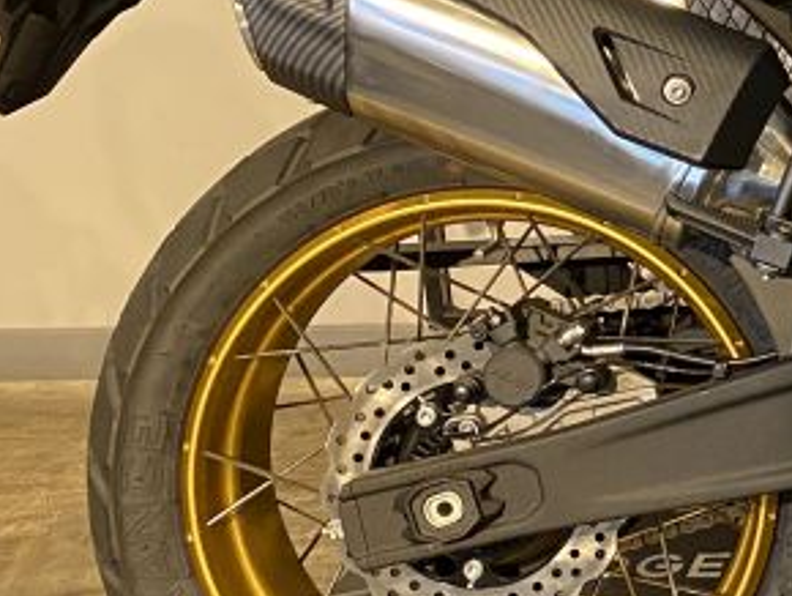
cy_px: 26
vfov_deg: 15.4
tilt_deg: -16.1
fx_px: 2175
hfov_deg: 17.4
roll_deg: +0.3
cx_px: 1352
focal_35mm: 95
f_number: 1.8
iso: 500
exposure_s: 1/50
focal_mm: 4.25
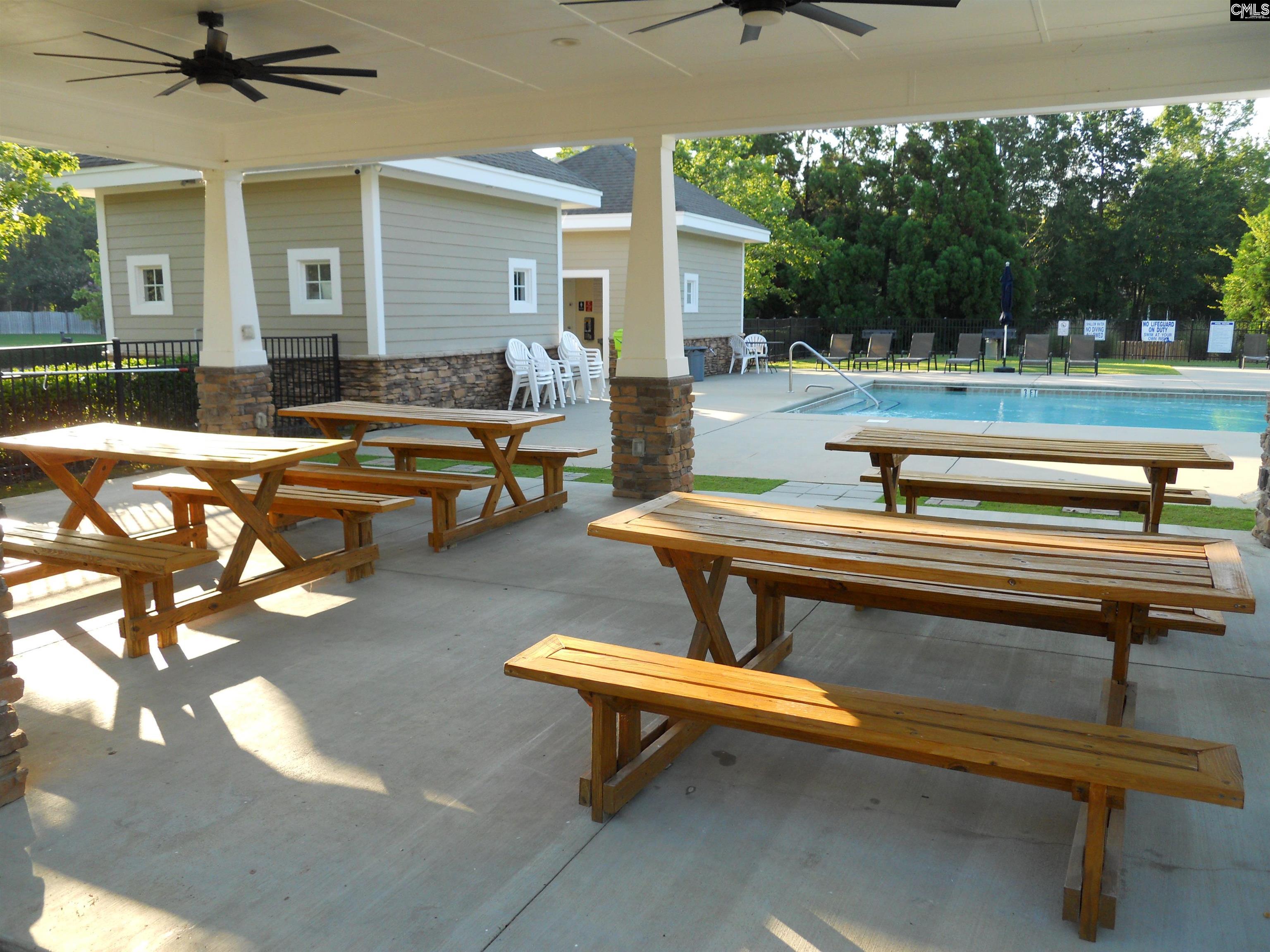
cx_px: 635
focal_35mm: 28
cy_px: 476
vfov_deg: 49.7
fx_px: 1027
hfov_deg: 63.4
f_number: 2.7
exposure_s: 1/250
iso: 125
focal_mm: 5
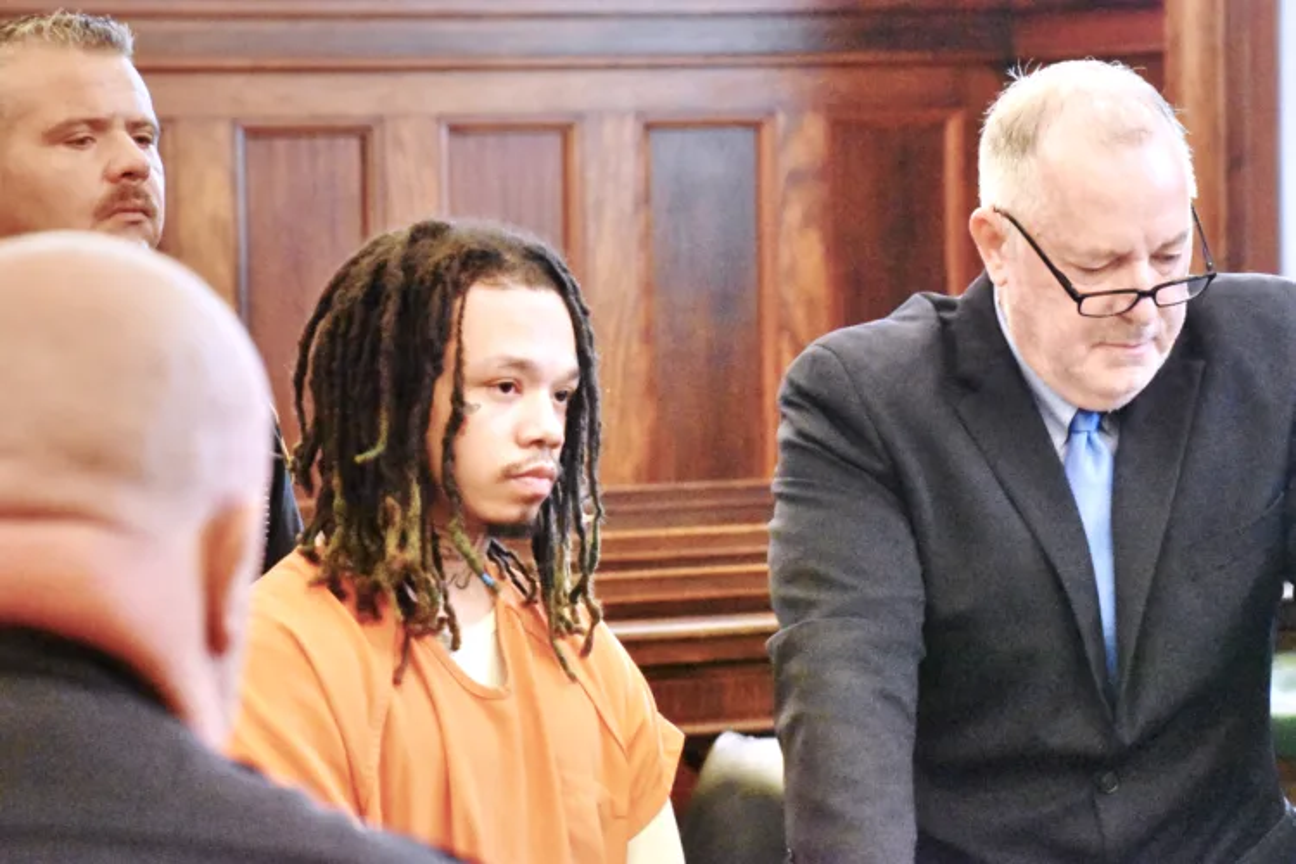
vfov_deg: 8.7
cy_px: 432
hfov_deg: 13.0
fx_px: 5670
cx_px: 648
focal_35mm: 158
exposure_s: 1/100
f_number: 8
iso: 16000
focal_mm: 105
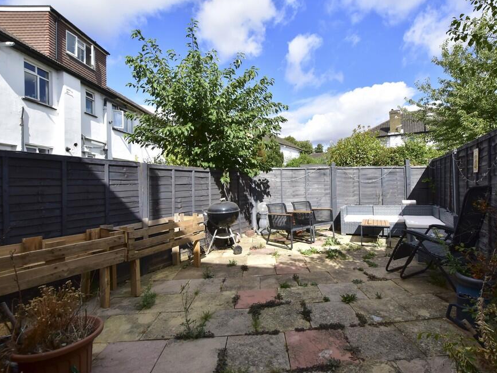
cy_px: 181
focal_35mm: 17
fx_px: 244
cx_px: 275
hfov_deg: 90.7
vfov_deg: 74.7
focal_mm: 10
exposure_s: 1/1000
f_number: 8
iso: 640
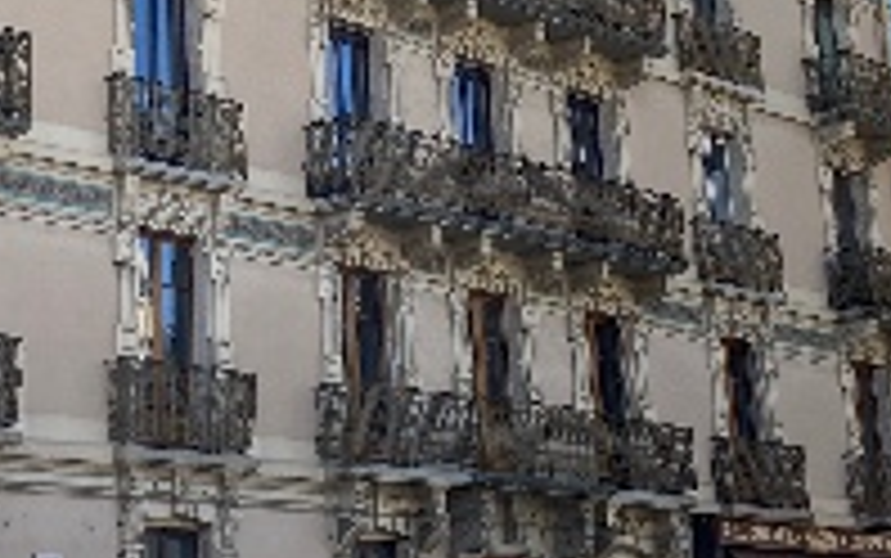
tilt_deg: +15.1
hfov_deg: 23.0
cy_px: 112
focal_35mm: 89
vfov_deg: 14.6
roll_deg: +1.5
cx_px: 207
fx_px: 2162
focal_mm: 4.25
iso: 32
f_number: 1.8
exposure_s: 1/2028
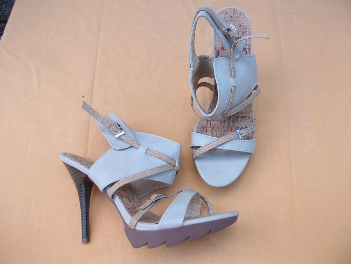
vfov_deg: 44.2
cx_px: 176
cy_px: 132
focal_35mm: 32
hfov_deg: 56.8
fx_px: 324
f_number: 2.9
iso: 80
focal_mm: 5.7
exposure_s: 1/164
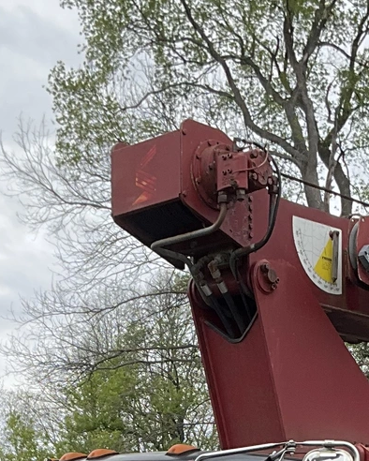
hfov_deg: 13.4
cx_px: 213
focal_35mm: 115
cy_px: 642
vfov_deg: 15.7
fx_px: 1569
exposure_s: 1/635
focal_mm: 3
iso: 25
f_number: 1.8
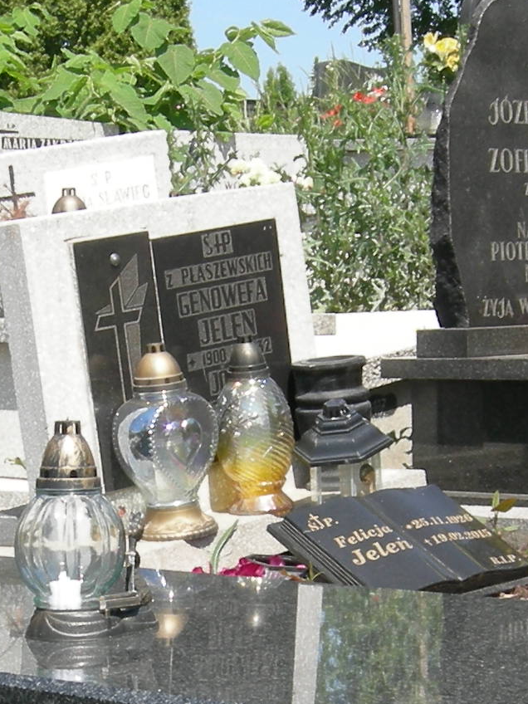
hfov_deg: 13.4
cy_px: 539
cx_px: 139
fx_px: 2237
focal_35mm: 110
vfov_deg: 17.8
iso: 64
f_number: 6
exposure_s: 1/207
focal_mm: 7.5
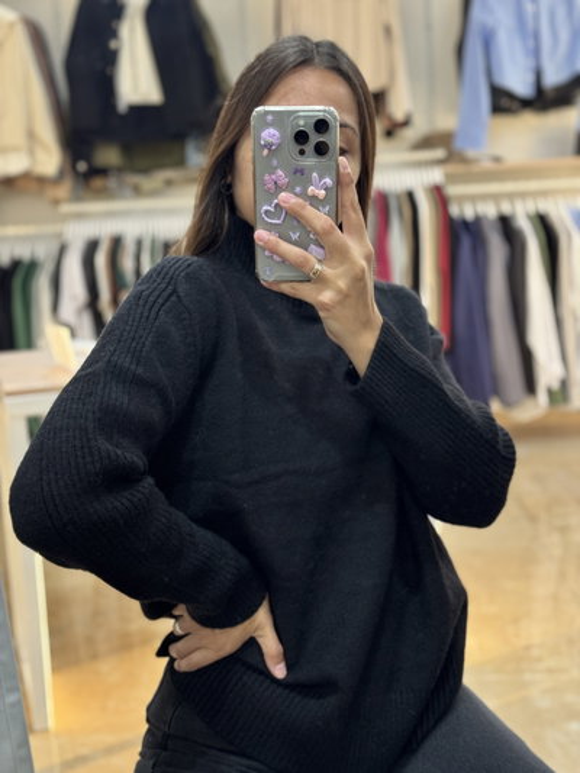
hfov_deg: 30.3
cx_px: 290
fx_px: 1072
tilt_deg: -12.7
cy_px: 386
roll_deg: +3.1
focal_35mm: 48
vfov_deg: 39.6
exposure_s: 1/50
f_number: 1.78
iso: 80
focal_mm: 6.76
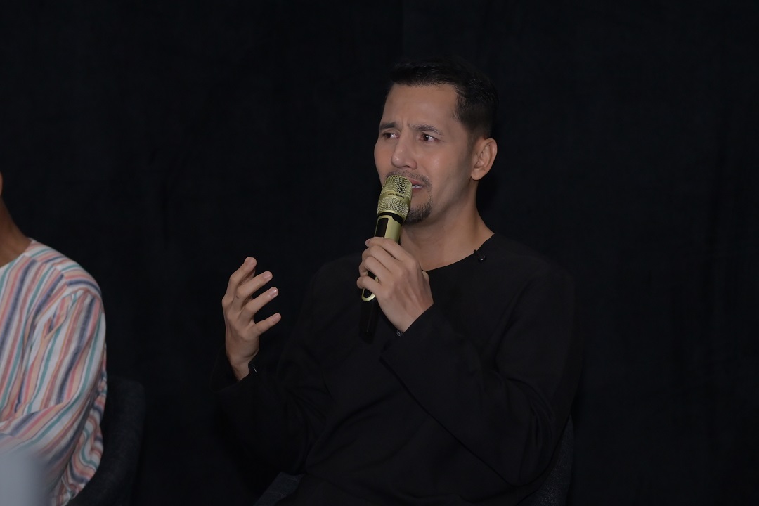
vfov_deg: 10.8
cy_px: 253
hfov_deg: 16.1
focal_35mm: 127
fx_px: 2677
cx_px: 380
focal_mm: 85
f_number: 3.2
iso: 2000
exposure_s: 1/200
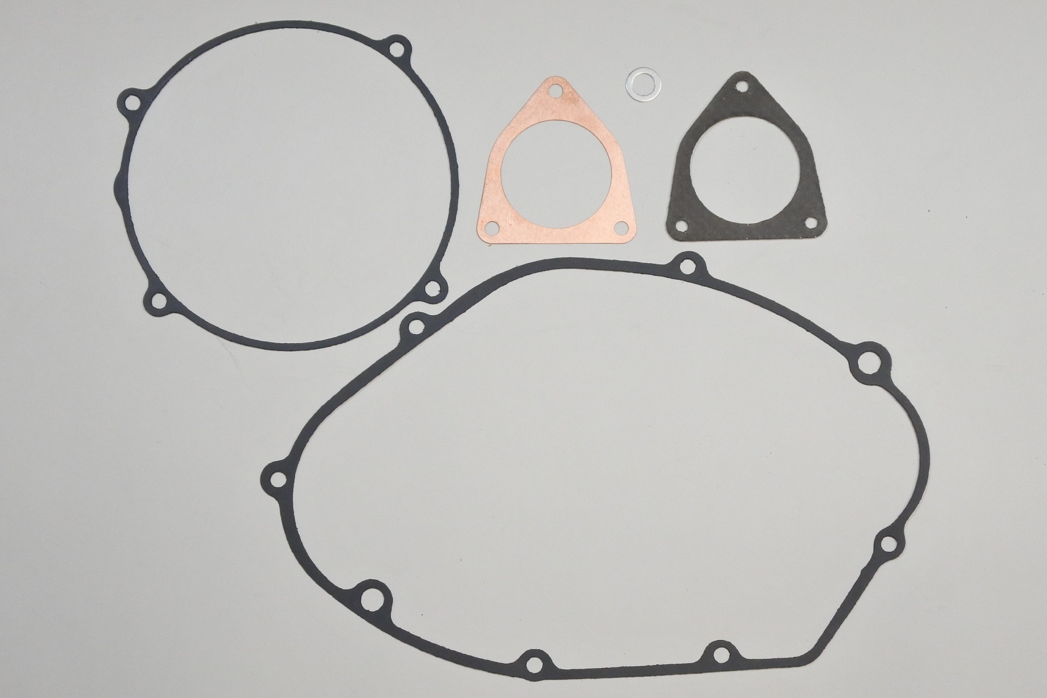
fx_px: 1483
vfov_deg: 26.5
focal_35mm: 51
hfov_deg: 38.9
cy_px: 349
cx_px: 524
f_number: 4.5
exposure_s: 1/125
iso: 720
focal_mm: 18.9
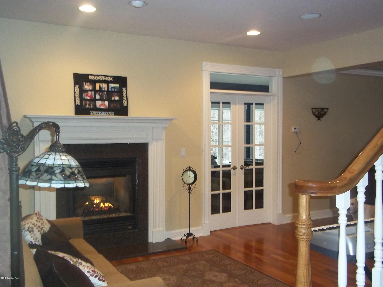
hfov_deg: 51.4
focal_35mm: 36
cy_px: 144
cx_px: 192
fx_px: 398
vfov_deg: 39.7
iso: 400
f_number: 3.1
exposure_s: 1/30
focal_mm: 6.5
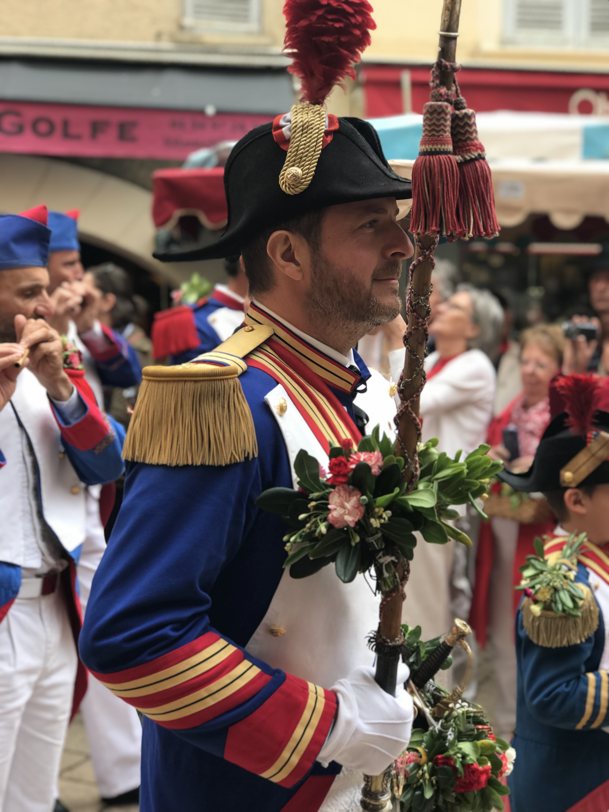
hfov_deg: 25.7
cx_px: 304
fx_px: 1337
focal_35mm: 57
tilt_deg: -3.7
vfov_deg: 33.8
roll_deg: -0.7
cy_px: 406
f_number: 2.8
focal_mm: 6.6
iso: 20
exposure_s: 1/153
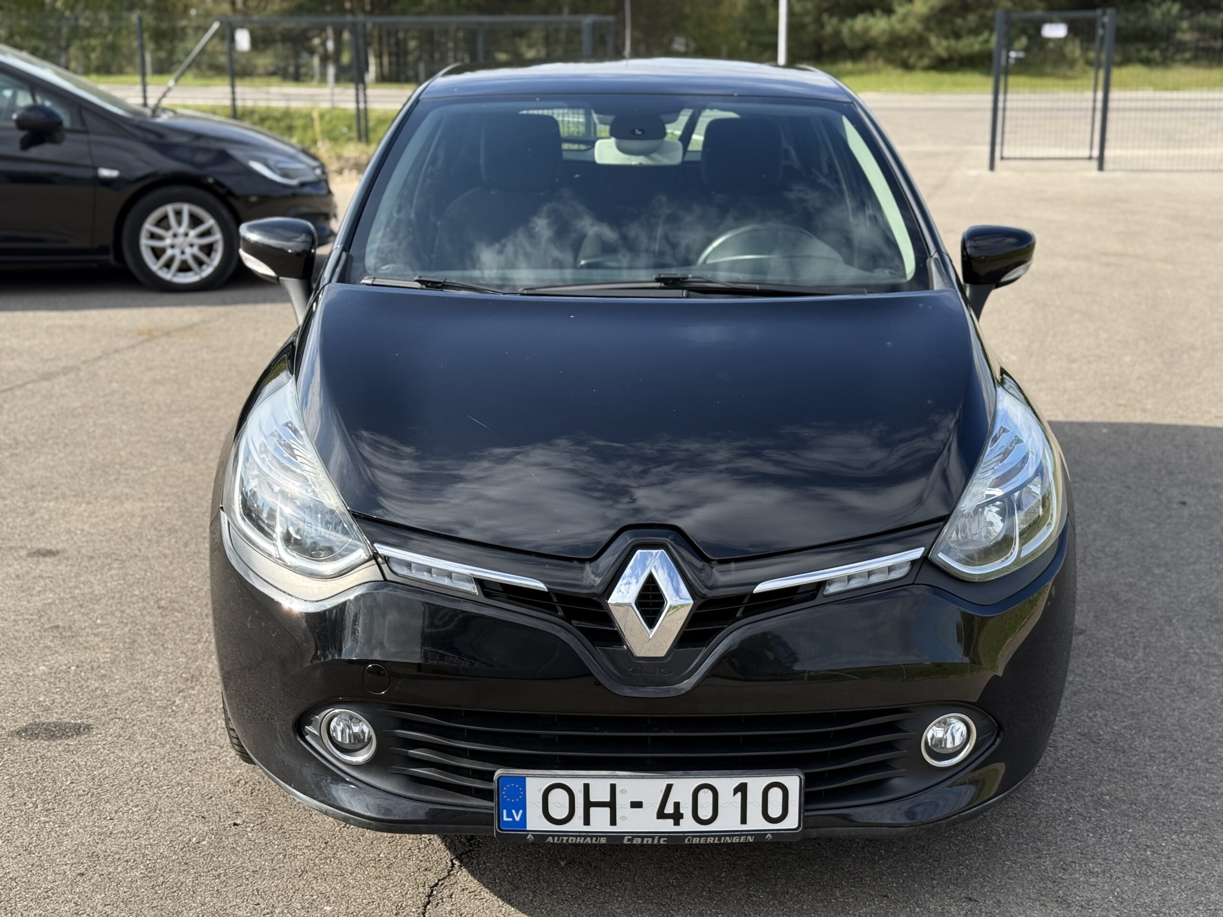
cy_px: 458
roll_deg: +0.0
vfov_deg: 30.3
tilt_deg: -14.1
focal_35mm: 48
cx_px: 612
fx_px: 1696
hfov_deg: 39.7
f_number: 1.78
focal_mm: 6.76
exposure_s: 1/1330
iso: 100
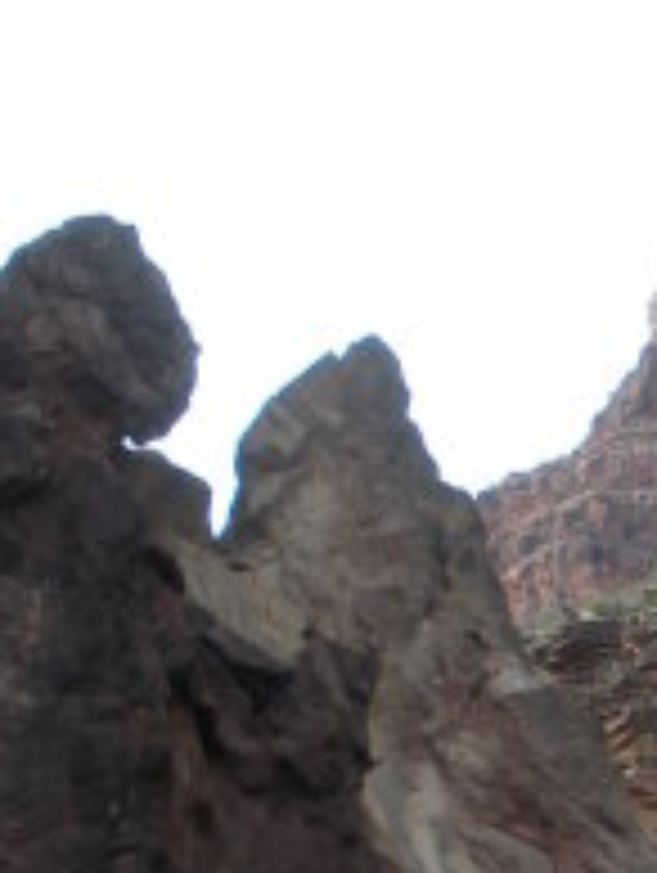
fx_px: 3990
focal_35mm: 158
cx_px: 819
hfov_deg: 9.3
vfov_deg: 12.1
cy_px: 1163
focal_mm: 6.3
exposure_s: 1/290
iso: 64
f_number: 3.5
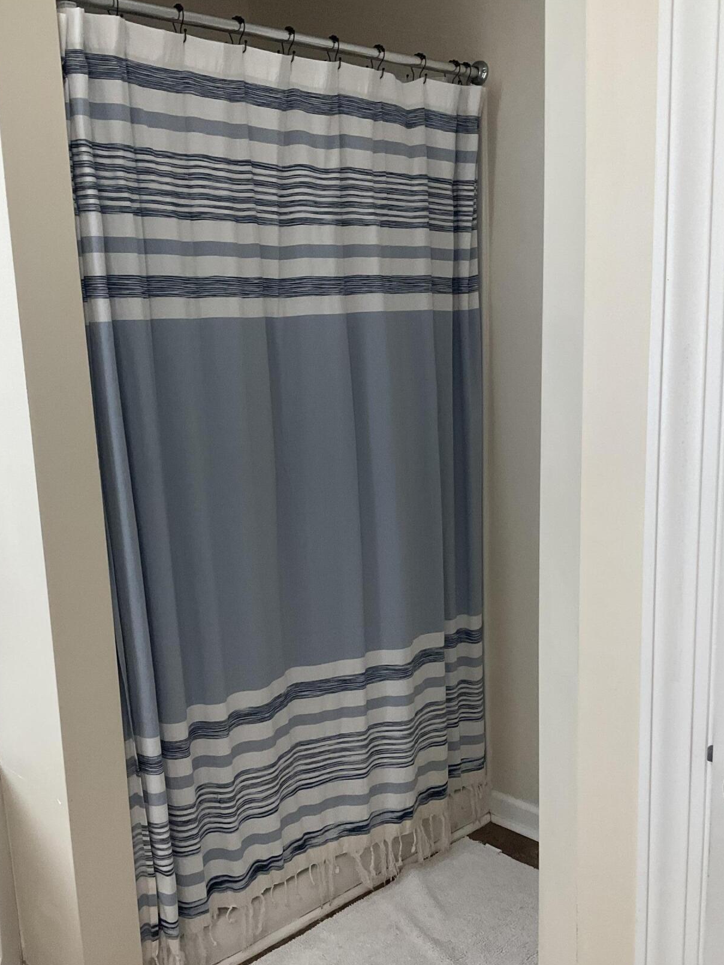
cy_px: 545
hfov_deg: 39.6
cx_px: 318
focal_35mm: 36
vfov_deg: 51.2
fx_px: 1004
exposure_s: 1/96
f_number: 1.8
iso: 64
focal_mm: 3
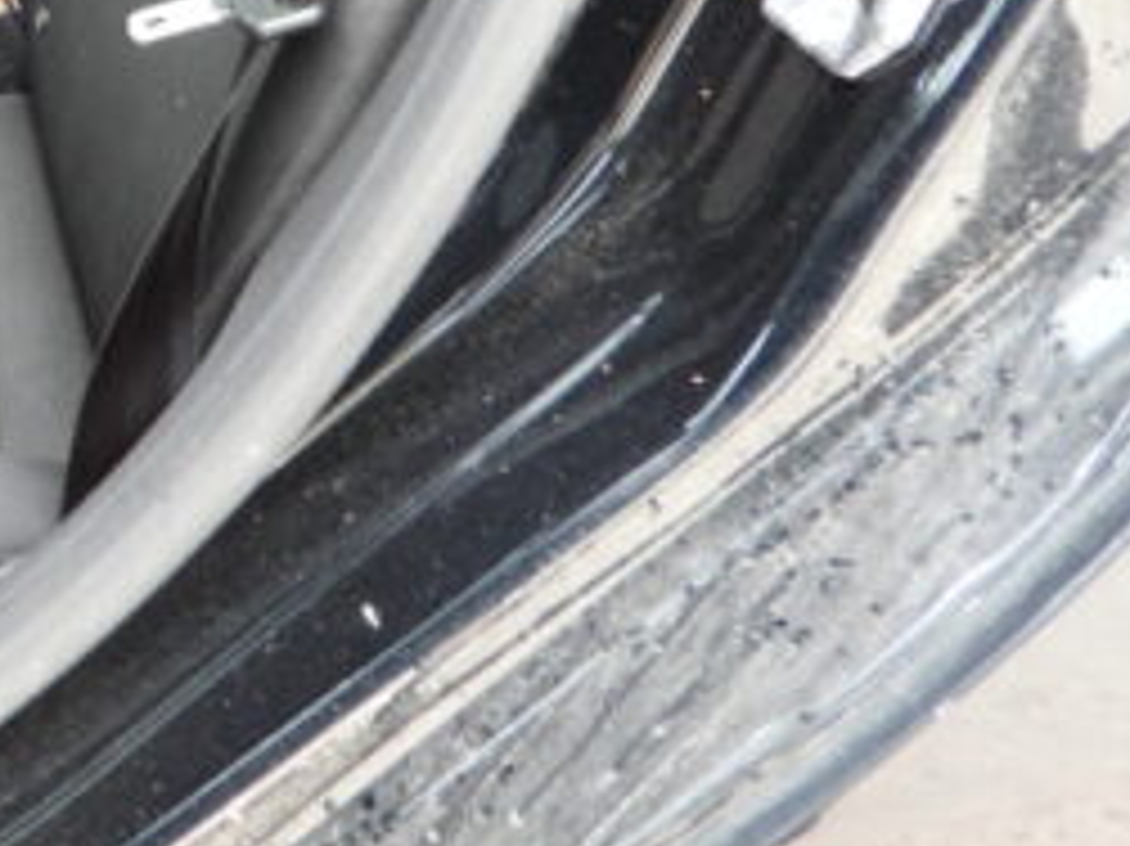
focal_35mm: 68
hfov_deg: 24.1
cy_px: -342
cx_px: -437
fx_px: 2219
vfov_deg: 19.4
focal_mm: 4.3
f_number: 2.8
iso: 110
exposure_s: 1/30
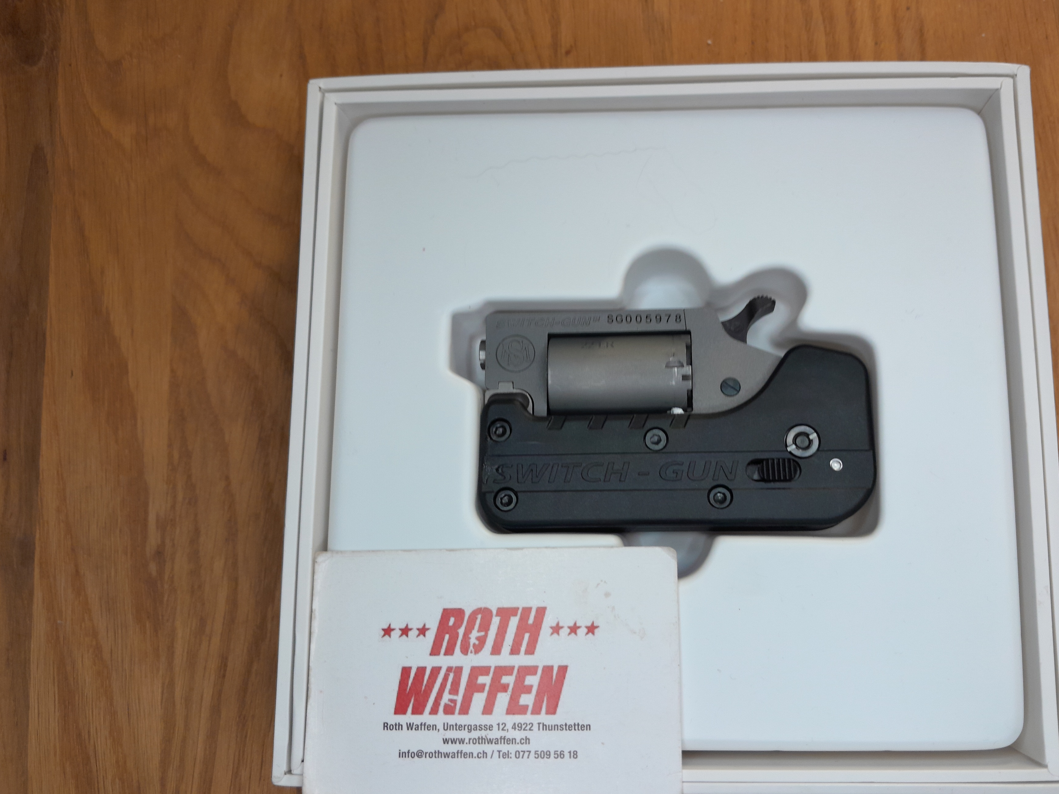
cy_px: 376
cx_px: 616
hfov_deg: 56.5
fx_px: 979
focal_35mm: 32
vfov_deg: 44.1
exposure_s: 1/50
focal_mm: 4
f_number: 1.8
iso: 50
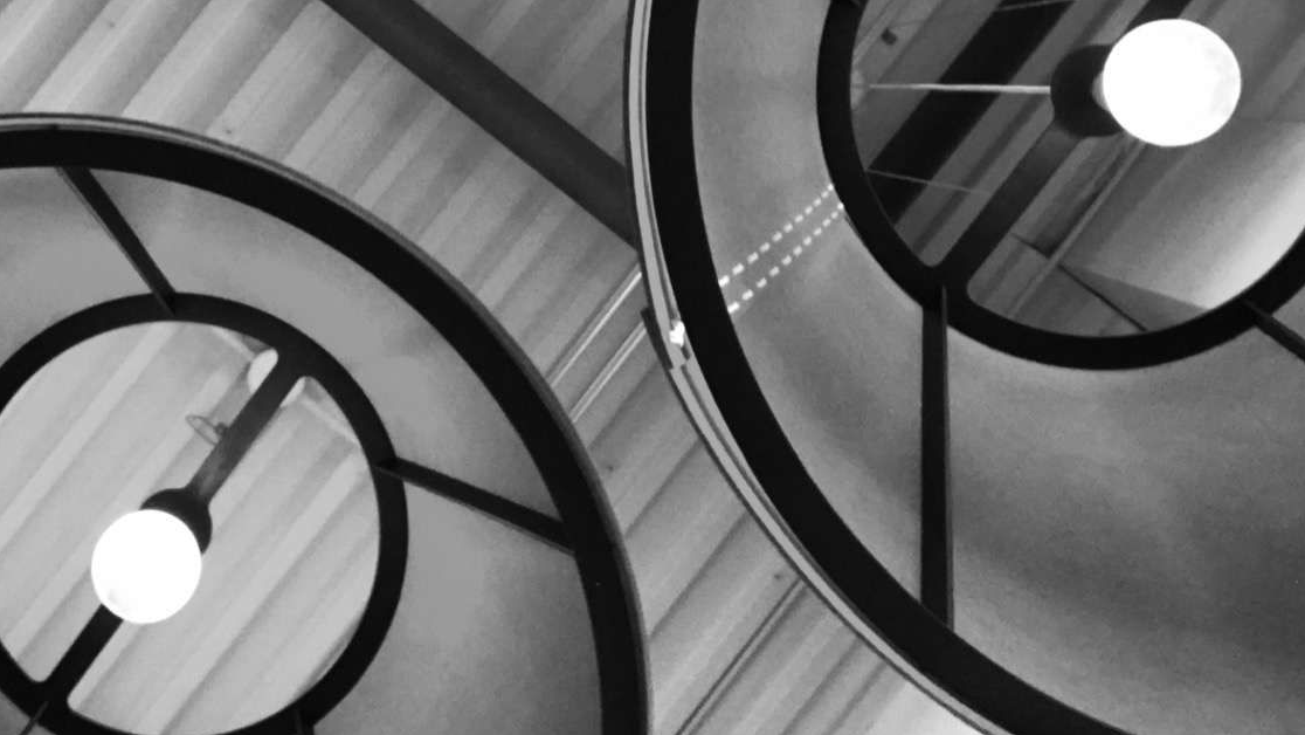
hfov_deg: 40.7
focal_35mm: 50
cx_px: 409
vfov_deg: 23.3
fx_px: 1730
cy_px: 66
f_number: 2.2
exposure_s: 1/30
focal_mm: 2.87
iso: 125
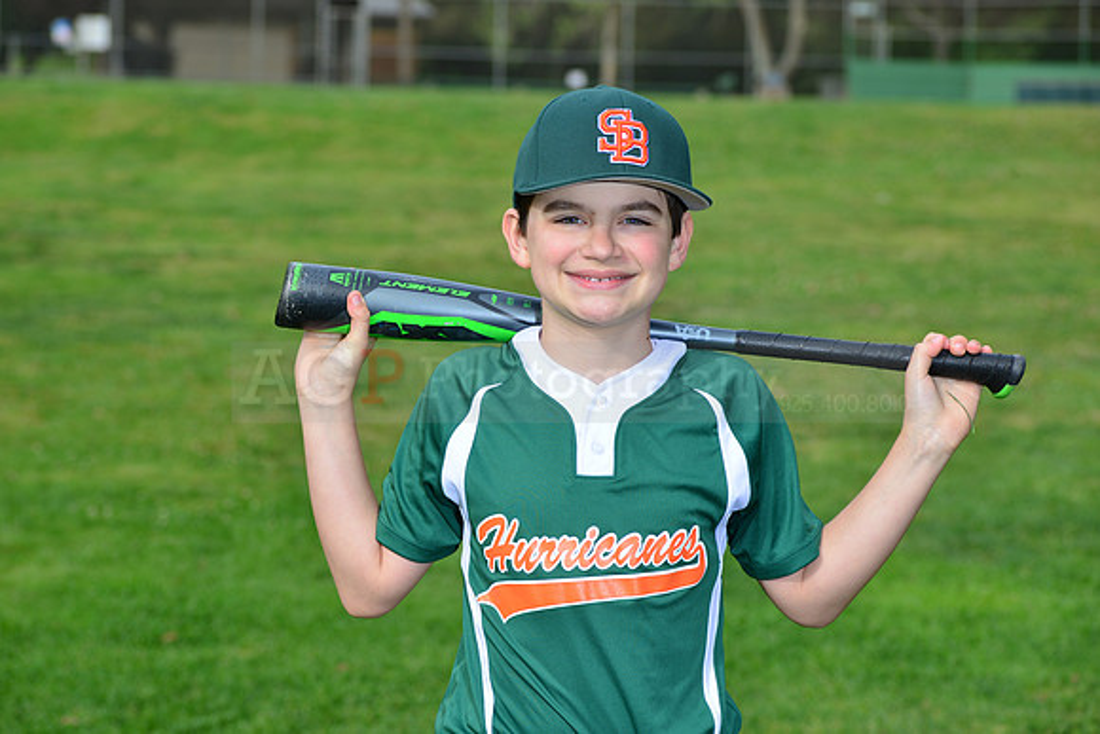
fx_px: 3820
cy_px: 367
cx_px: 550
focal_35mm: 125
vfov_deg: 11.0
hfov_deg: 16.4
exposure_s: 1/200
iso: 200
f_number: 10
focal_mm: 125
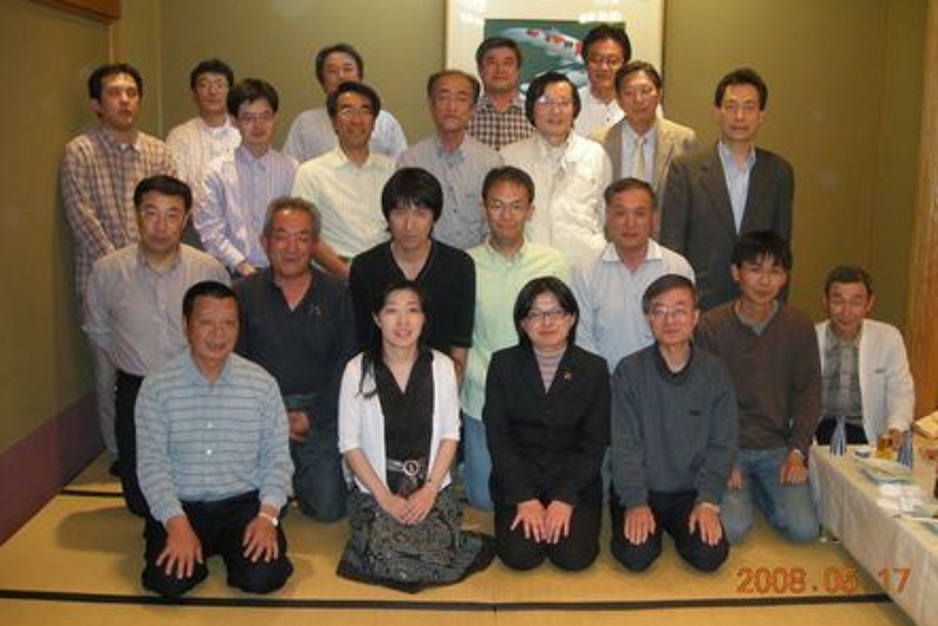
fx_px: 964
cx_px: 473
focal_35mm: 37
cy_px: 298
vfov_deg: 36.0
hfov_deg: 51.9
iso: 228
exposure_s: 1/30
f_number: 2.8
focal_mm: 5.7
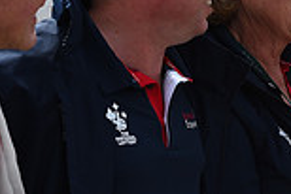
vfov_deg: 5.2
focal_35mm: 263
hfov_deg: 7.6
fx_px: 2128
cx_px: 531
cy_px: -62
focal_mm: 70
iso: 125
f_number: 5
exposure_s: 1/1000
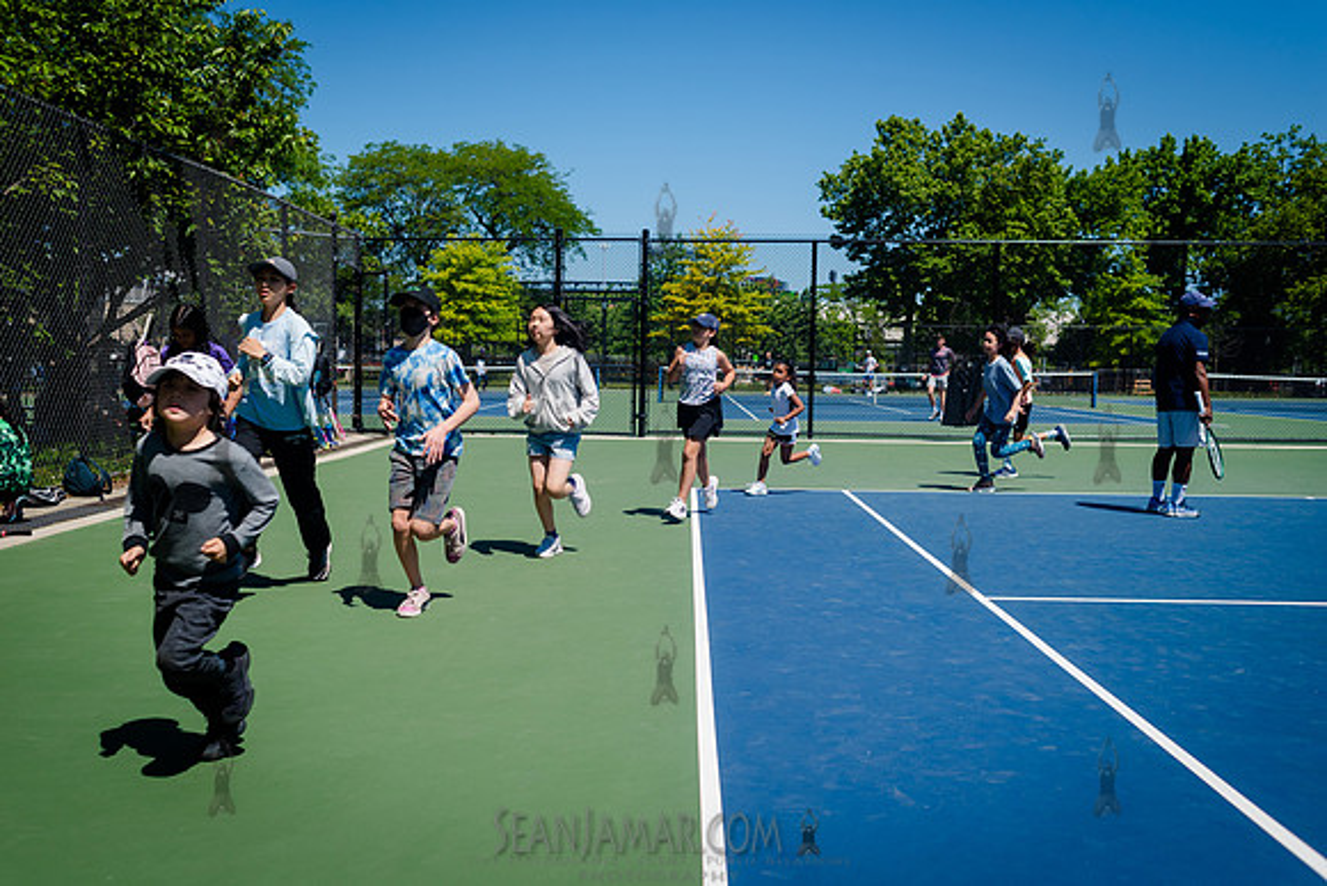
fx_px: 1290
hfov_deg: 54.4
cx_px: 664
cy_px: 443
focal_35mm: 35
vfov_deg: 37.9
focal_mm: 35
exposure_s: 1/2500
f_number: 4
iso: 200
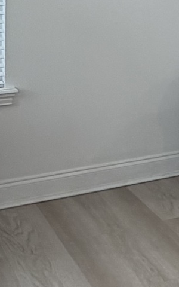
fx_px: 742
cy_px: -39
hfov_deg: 11.4
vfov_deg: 20.7
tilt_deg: -3.1
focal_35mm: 95
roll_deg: -1.3
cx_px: 427
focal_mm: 2.22
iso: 125
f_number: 2.2
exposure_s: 1/120
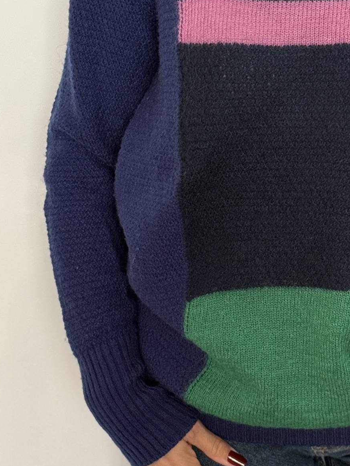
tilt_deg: -18.2
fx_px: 1415
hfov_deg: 14.0
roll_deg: -0.8
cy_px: 283
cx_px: 314
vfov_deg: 18.7
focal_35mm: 105
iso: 250
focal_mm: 6.76
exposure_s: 1/51
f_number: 1.78
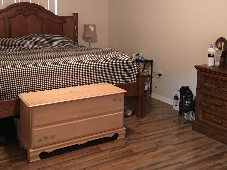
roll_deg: -1.7
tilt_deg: -8.4
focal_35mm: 40
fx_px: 262
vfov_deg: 35.7
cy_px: 60
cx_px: 95
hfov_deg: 46.6
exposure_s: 1/4
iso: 125
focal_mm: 4.15
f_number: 2.2
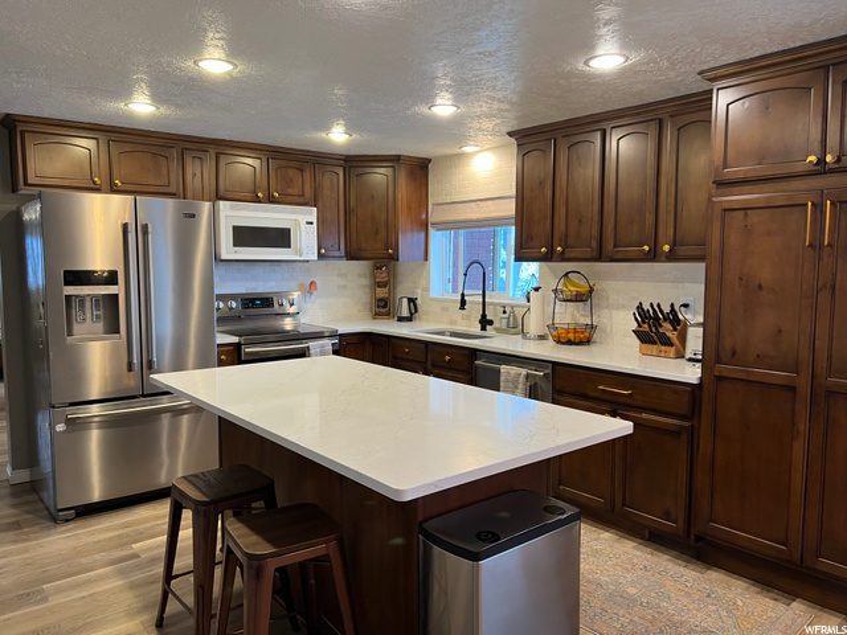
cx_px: 424
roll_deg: -0.7
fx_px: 636
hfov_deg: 67.3
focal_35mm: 26
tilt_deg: -6.3
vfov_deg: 53.1
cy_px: 318
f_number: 1.5
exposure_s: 1/60
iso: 100
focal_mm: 5.7
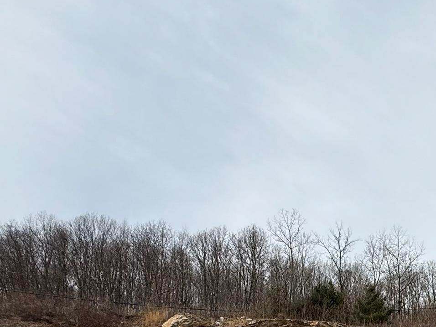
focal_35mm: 45
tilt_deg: +10.4
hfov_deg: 35.1
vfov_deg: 28.4
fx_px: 567
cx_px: 496
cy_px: 383
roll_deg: +0.0
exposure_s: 1/2841
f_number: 2.2
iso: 50
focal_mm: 2.22
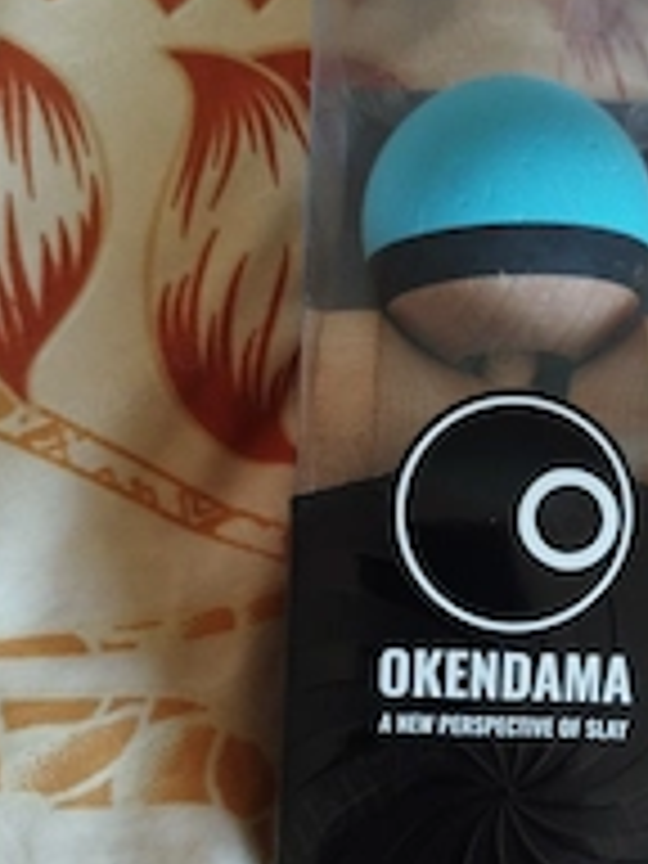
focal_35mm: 52
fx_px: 1298
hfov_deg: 27.4
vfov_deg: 36.7
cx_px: 536
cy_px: 513
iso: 860
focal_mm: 5.95
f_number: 1.89
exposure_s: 1/30
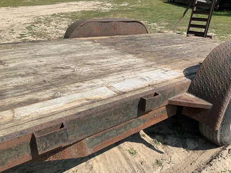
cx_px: 116
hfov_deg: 61.7
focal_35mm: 29
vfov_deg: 48.2
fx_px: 194
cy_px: 86
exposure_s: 1/1848
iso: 25
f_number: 1.8
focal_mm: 3
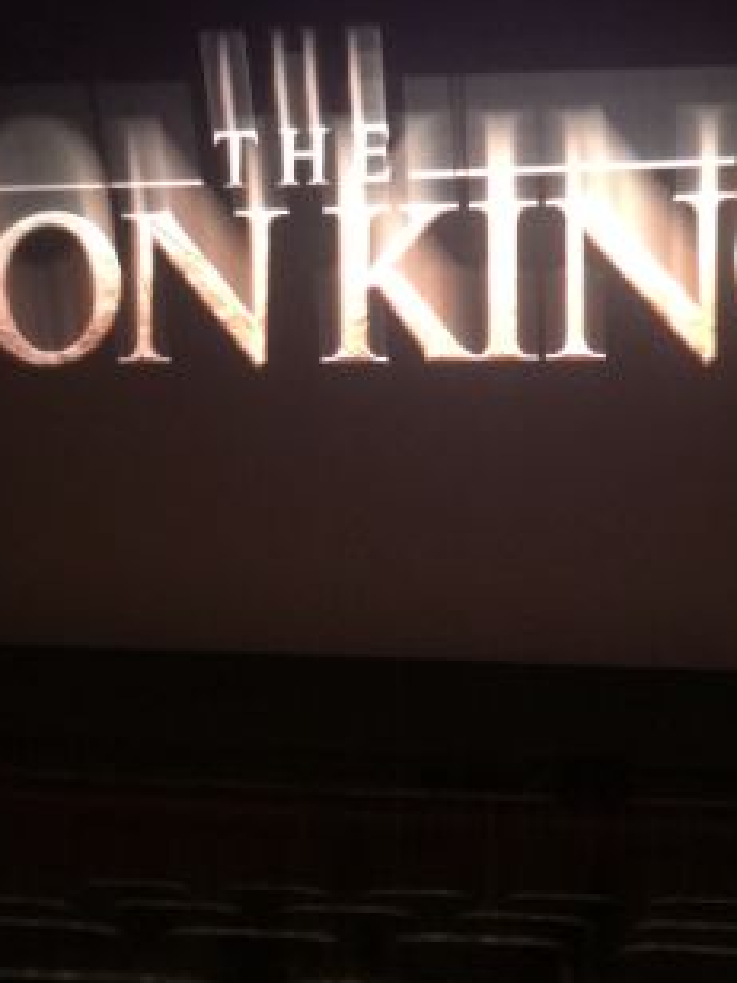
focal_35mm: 44
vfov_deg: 42.7
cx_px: 469
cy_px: 589
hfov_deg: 32.7
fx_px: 1249
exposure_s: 1/4
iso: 640
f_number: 2.2
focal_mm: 4.15
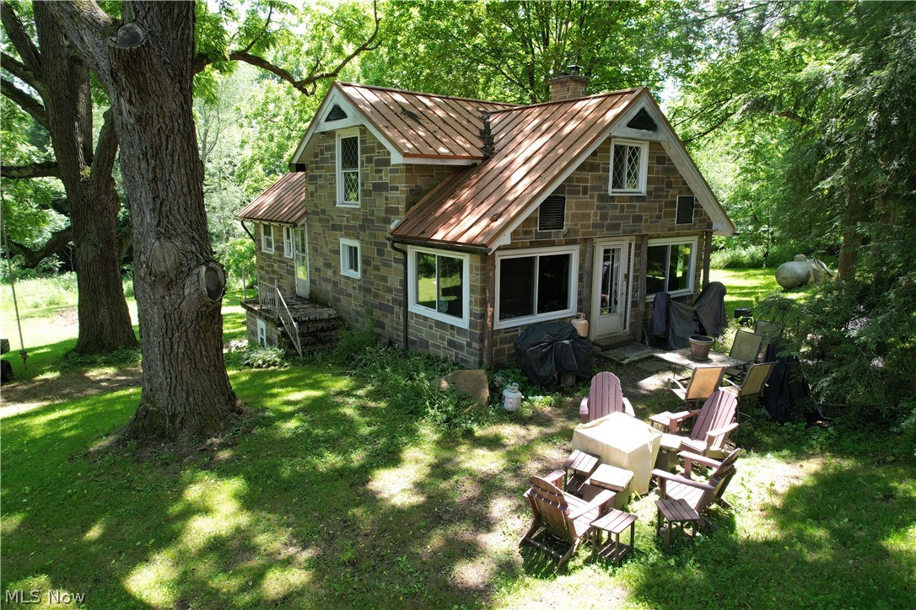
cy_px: 305
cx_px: 458
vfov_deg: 57.2
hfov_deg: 78.6
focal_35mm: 22
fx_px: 560
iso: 100
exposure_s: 1/40
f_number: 2.8
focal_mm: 8.38
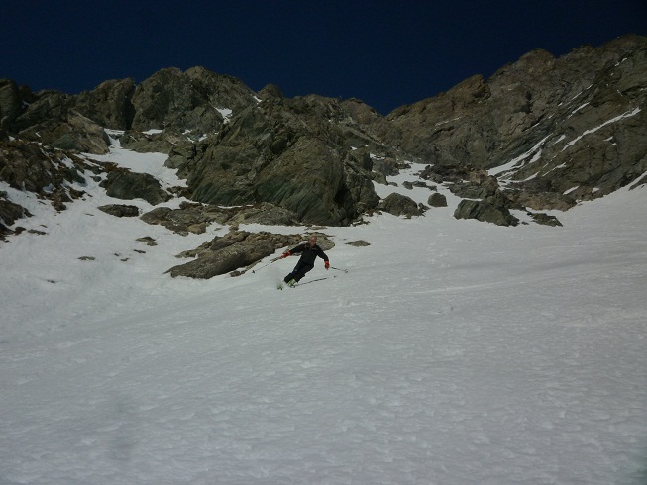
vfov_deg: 48.2
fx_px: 542
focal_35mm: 29
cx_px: 324
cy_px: 242
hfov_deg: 61.7
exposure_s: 1/1600
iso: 125
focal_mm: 5.2
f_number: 8
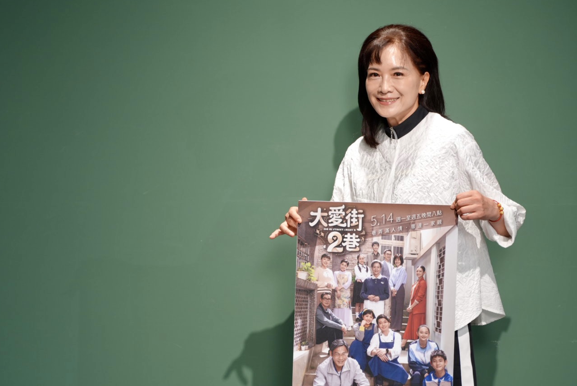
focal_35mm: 82
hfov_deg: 24.7
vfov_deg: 16.7
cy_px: 227
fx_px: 1315
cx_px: 300
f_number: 2.8
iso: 500
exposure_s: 1/125
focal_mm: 65
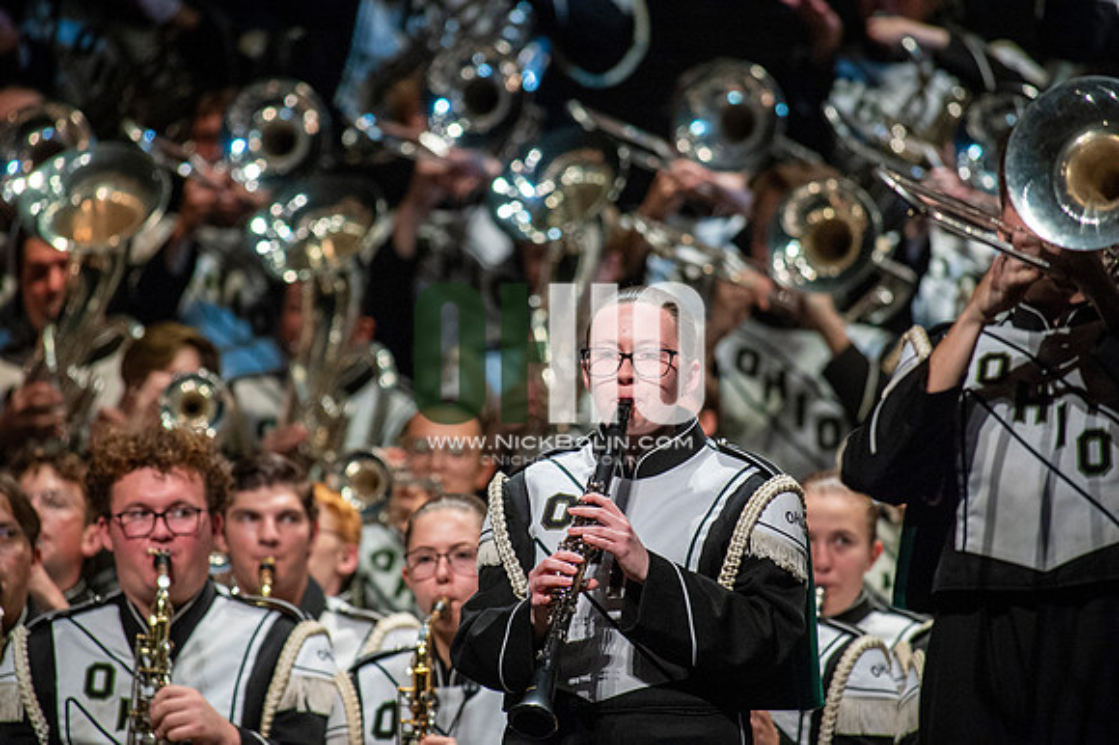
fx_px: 18639
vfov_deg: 2.3
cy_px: 372
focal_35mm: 600
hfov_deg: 3.4
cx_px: 560
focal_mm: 600
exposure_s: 1/400
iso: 5000
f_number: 5.6
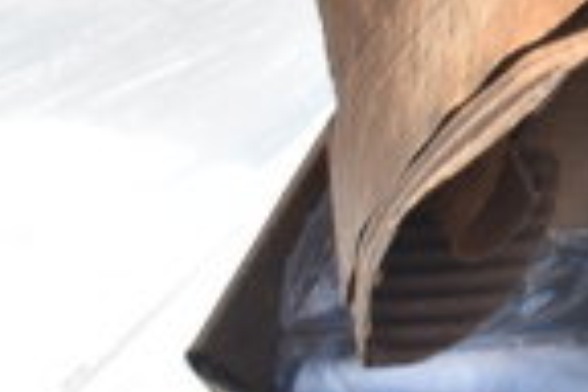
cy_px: 174
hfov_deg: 11.5
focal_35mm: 159
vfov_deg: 8.6
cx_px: 1213
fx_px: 2599
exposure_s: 1/200
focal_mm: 25
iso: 200
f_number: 7.1
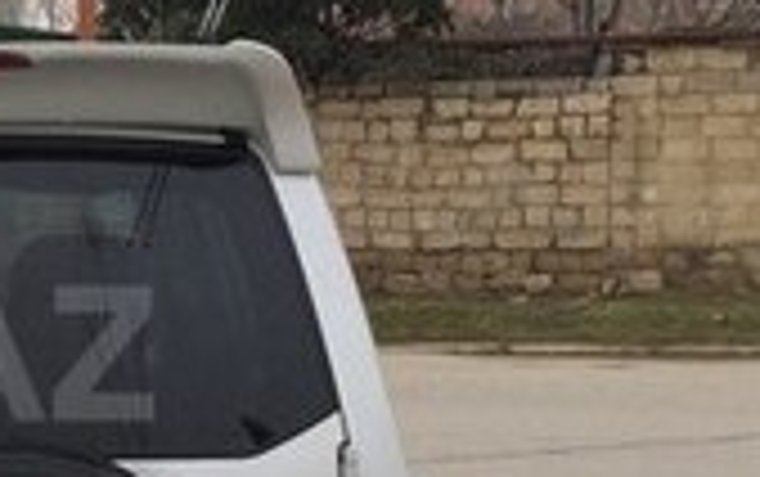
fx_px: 2488
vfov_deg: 10.9
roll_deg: +0.7
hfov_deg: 16.2
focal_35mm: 120
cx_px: -306
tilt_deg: -3.7
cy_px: 353
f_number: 2.2
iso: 32
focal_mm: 4.15
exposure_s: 1/898
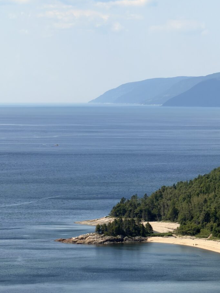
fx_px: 1923
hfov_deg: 6.5
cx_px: 113
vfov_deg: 8.7
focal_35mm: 227
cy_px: 164
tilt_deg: -1.6
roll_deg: -0.9
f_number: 2.8
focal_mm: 16.89
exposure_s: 1/639
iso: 25
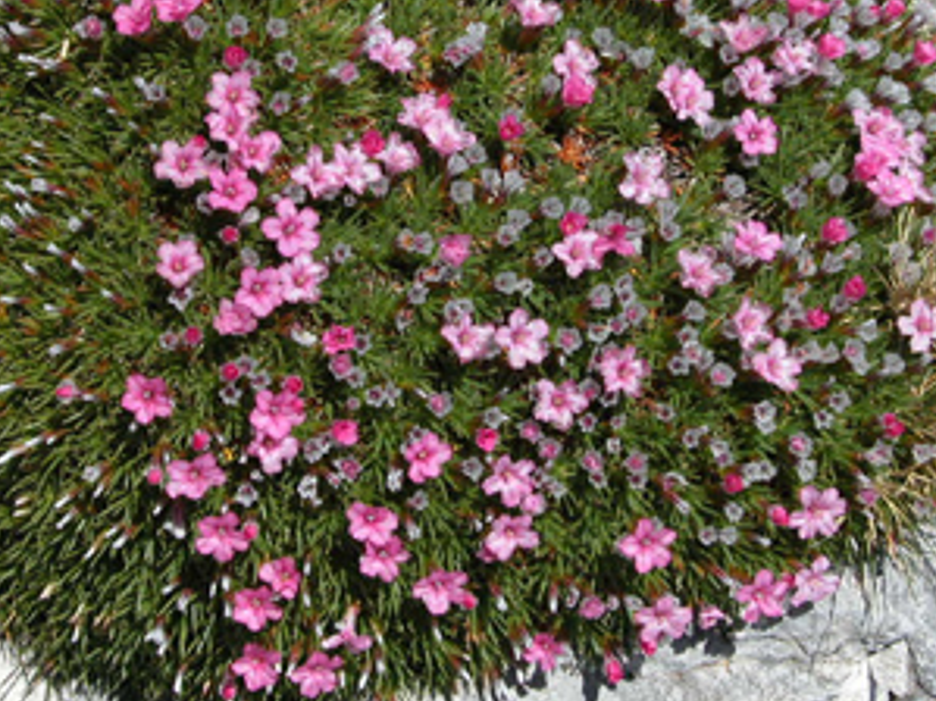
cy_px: 196
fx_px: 2622
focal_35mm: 97
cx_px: 463
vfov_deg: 15.2
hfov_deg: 20.2
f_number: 5
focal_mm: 14.7
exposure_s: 1/1000
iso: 100
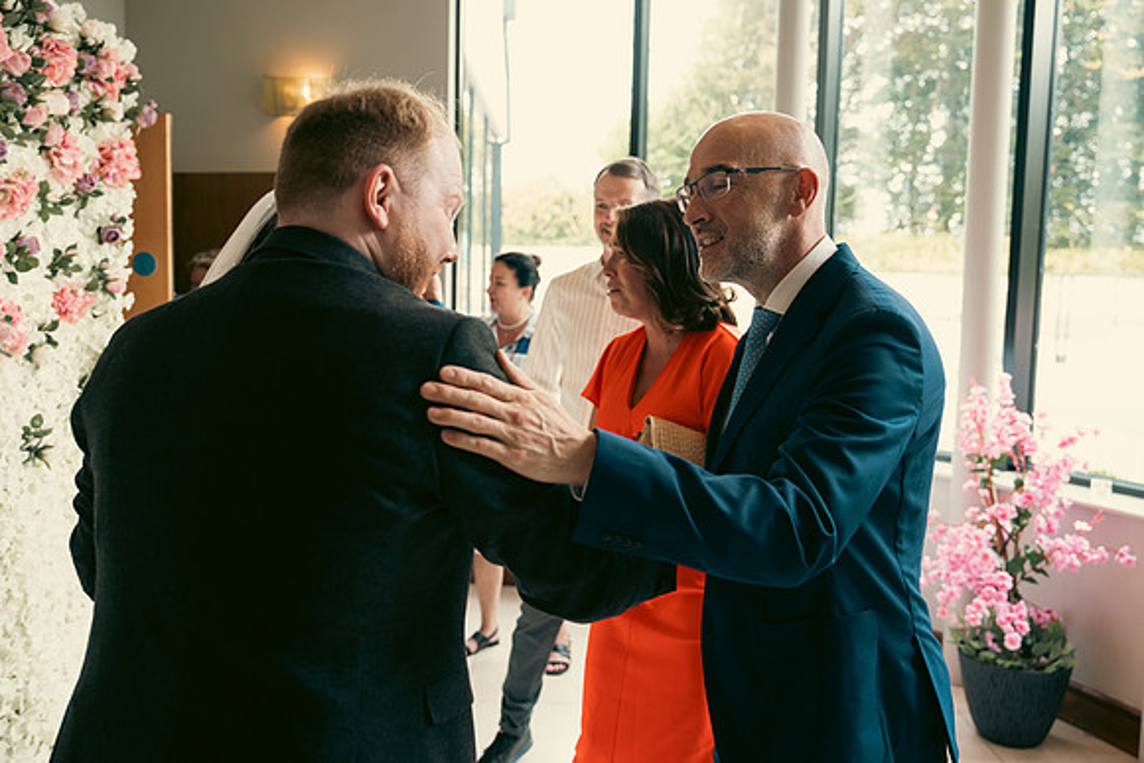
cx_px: 572
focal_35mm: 33
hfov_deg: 57.2
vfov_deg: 40.0
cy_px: 382
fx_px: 1049
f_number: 3.5
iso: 640
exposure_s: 1/160
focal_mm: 33
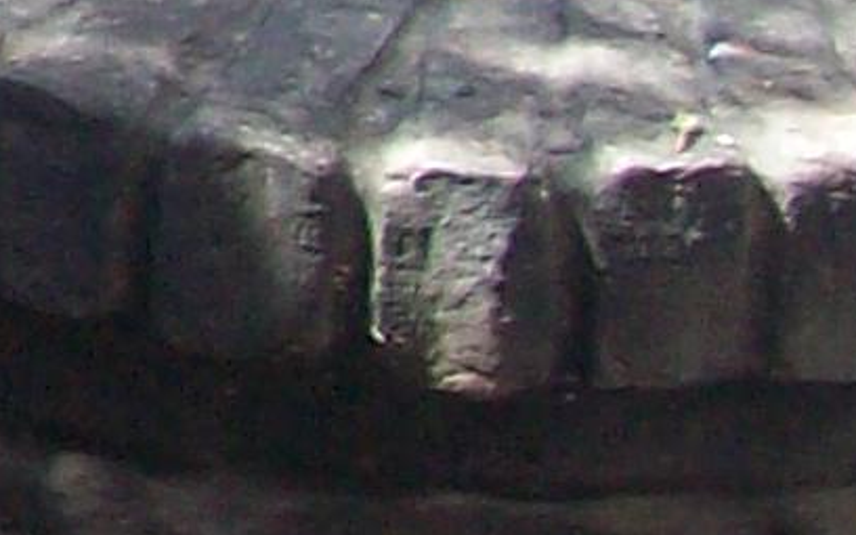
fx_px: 6672
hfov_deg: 6.3
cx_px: -2253
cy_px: -1271
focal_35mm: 286
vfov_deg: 4.4
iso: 80
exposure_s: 1/126
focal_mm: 6
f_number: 2.7
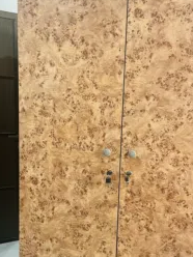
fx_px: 312
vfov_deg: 44.7
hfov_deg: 34.3
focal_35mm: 42
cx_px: 108
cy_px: 146
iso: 500
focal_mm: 4.2
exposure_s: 1/60
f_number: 1.6
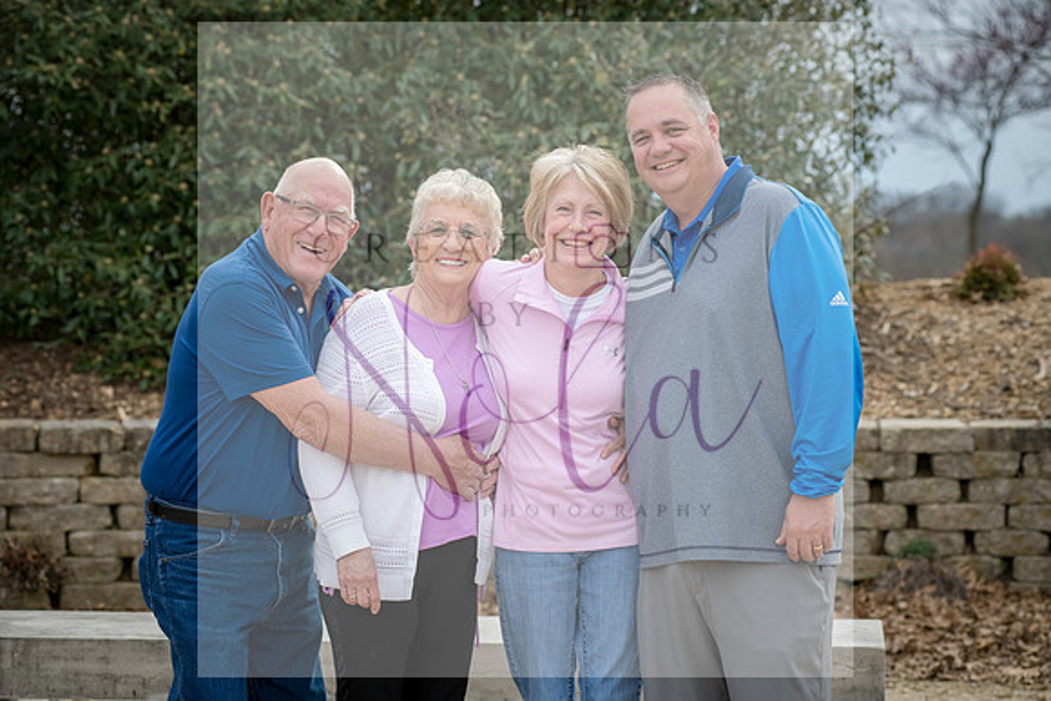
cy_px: 350
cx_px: 526
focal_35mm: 100
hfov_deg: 20.4
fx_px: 2920
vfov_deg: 13.7
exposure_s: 1/640
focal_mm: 100
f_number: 5.6
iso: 400
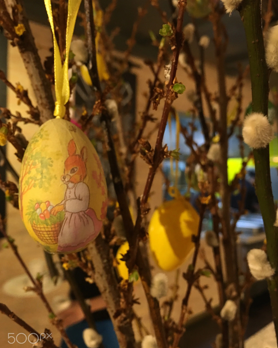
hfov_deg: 47.1
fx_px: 319
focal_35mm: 31
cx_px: 136
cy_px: 179
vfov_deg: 57.2
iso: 80
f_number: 2.2
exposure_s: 1/17
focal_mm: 4.15
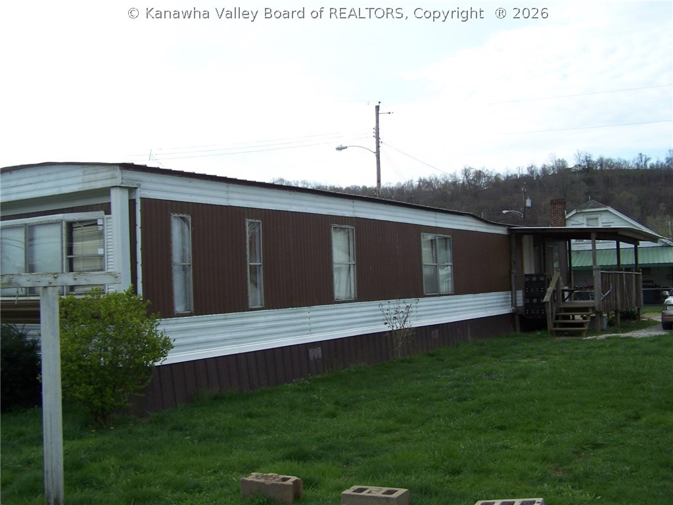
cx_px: 336
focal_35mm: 38
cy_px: 252
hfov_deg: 49.0
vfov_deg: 37.7
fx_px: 739
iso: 80
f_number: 2.8
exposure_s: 1/750
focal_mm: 6.3
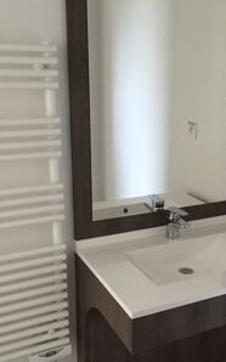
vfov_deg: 45.3
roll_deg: -0.4
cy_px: 182
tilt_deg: -12.5
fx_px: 434
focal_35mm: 44
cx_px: 156
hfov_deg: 28.9
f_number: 2.2
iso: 200
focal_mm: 4.15
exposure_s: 1/33
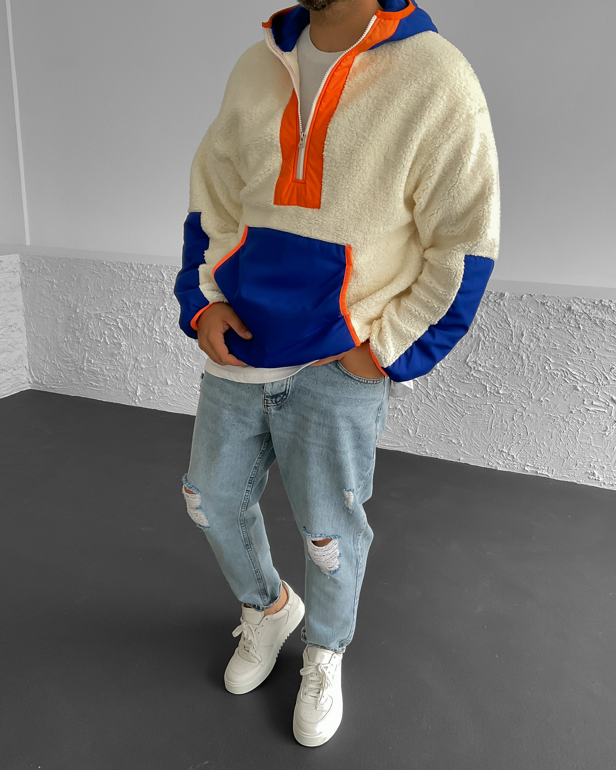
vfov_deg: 57.2
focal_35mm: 31
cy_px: 376
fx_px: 706
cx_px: 312
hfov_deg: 47.1
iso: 64
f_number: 1.8
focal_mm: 3
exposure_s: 1/110
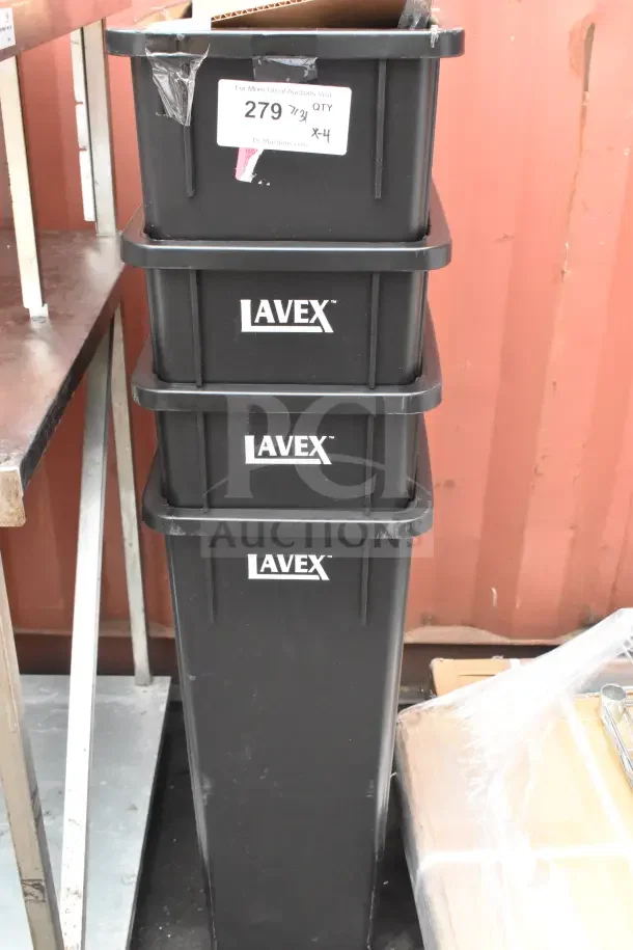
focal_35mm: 38
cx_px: 316
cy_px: 475
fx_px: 989
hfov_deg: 35.5
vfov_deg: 51.3
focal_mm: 25
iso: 6400
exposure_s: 1/400
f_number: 10
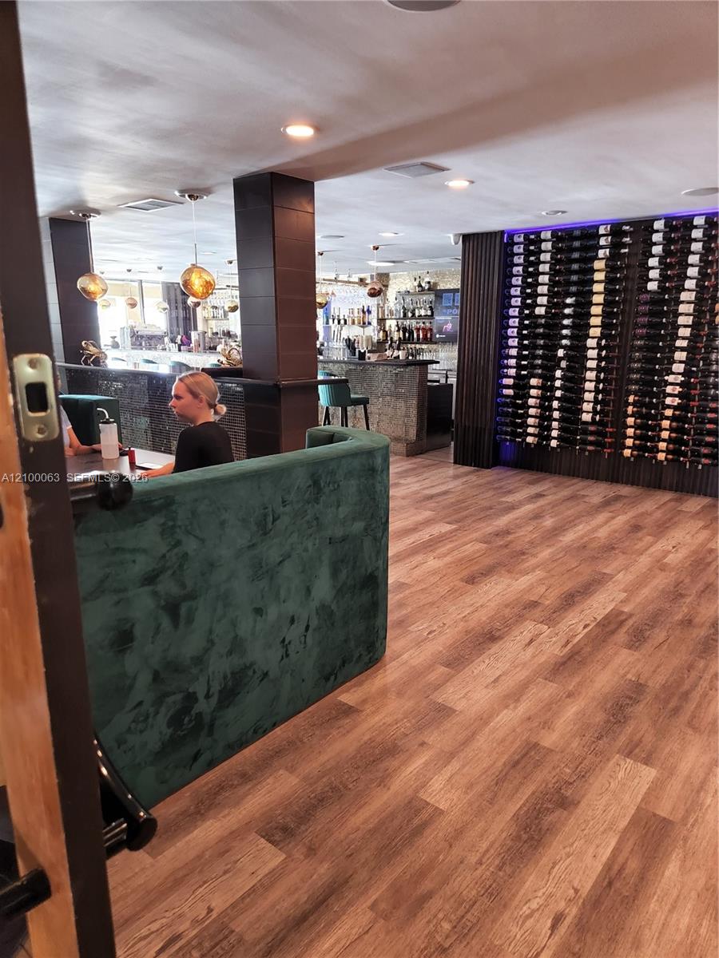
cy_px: 479
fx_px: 637
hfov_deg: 58.9
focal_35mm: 23
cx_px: 360
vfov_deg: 73.9
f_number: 1.8
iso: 640
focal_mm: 5.4
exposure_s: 1/60
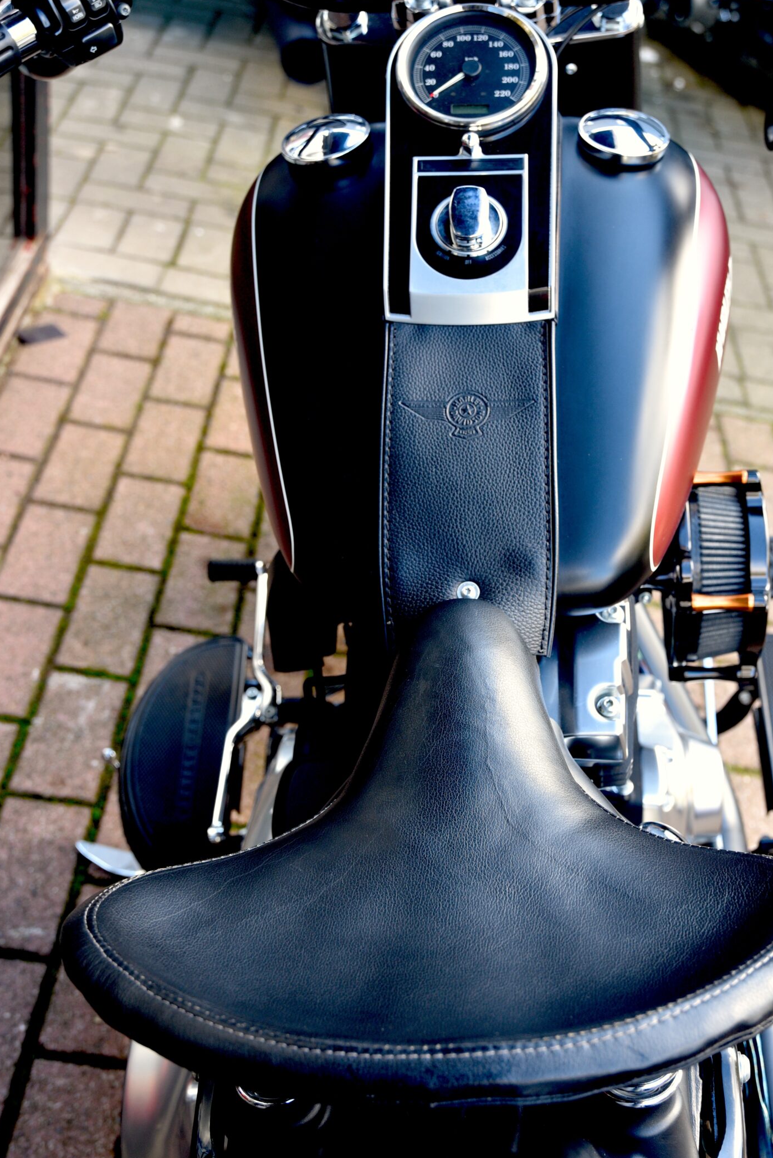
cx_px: 470
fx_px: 1577
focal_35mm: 49
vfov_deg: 40.3
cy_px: 517
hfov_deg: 27.5
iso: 500
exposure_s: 1/80
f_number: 4.5
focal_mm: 40
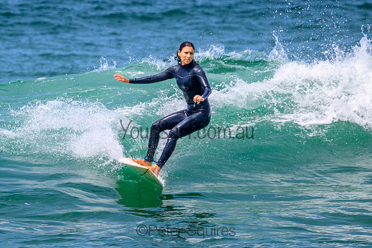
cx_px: 157
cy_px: 106
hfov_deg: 1.9
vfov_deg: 1.3
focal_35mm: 1090
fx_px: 11267
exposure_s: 1/2000
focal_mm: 800
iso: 1000
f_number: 11
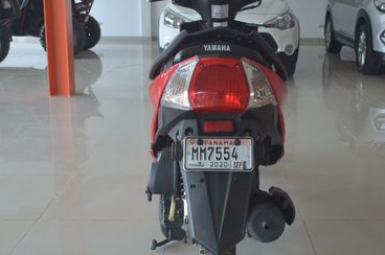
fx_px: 502
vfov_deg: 28.5
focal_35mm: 47
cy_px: 110
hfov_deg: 41.8
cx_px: 225
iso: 500
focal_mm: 18
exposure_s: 1/125
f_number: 3.5
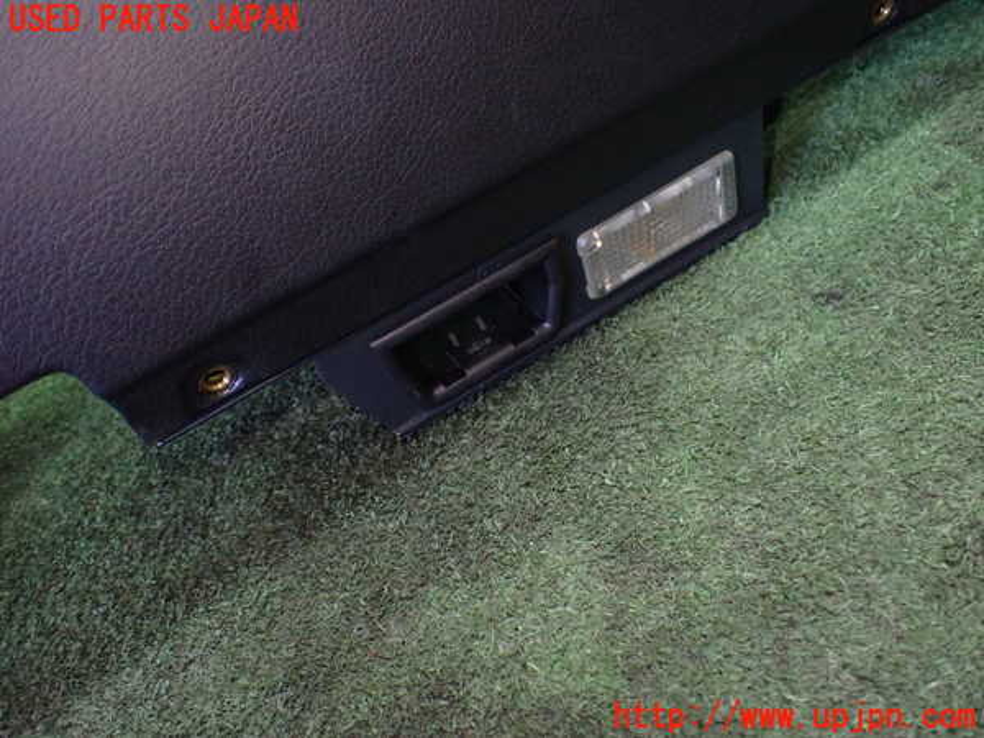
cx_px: 492
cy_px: 369
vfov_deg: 46.8
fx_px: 853
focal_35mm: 30
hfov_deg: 60.0
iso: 800
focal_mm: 5.4
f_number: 2.3
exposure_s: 1/100
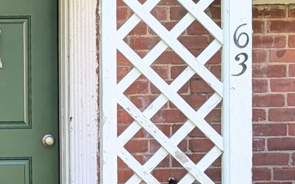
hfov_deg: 16.4
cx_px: -21
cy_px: 142
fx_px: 997
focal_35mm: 124
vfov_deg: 10.5
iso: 22
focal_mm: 6.9
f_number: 1.68
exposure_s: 1/99.2
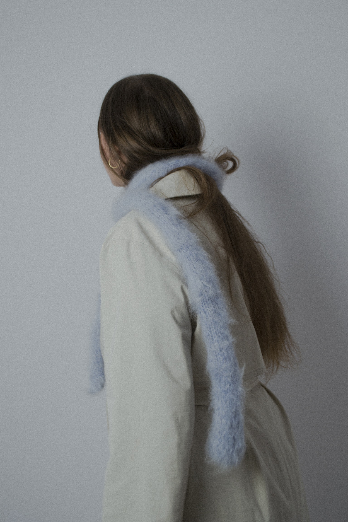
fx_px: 696
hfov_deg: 28.1
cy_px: 261
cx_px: 174
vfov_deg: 41.1
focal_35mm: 48
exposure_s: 1/40
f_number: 4.8
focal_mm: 32
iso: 110
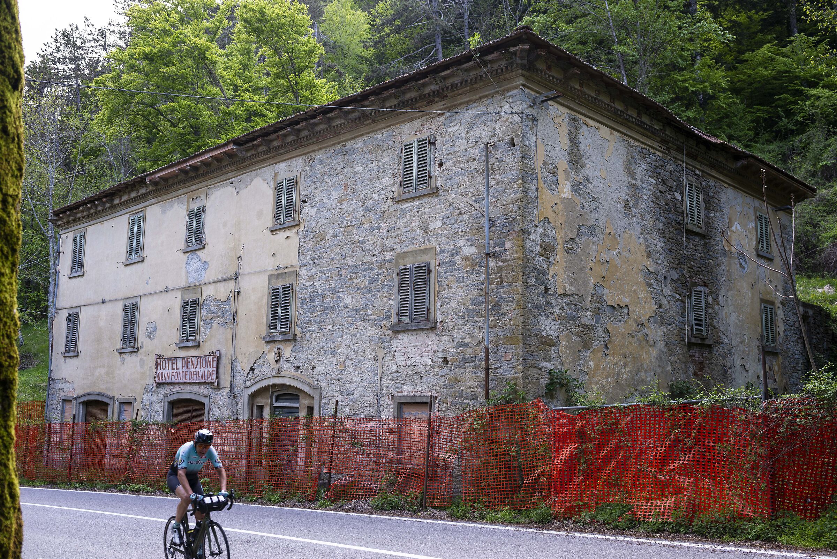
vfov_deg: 37.9
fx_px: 814
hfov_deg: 54.4
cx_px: 418
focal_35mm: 35
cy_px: 280
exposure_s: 1/125
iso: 400
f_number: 4.5
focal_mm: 35
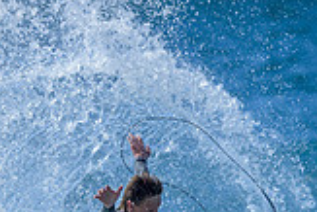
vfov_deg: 0.5
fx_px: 26378
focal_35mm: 2993
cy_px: 377
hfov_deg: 0.7
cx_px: 57
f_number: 6.3
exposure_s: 1/2000
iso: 250
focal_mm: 800
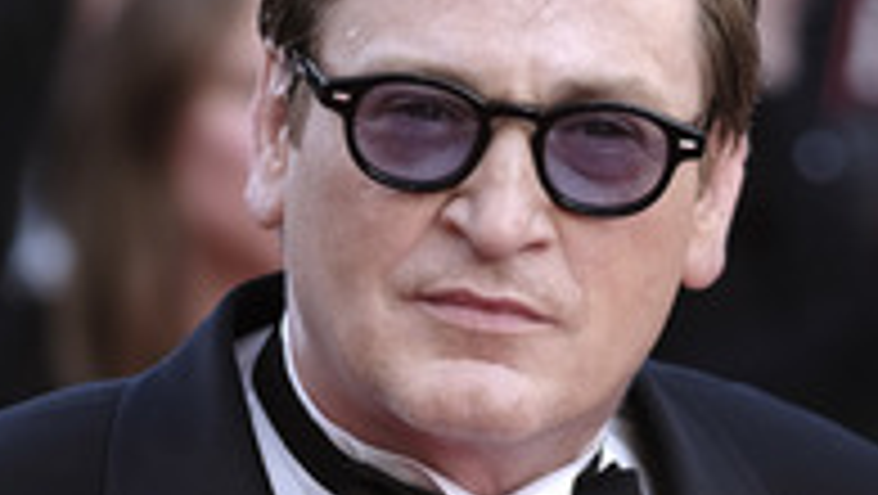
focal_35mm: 327
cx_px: 92
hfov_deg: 6.6
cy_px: 338
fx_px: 7618
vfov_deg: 3.7
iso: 100
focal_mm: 90
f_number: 2
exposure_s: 1/160
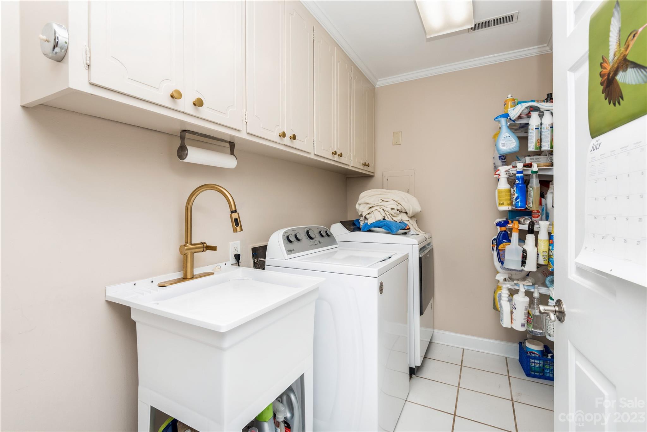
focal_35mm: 16
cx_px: 324
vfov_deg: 73.8
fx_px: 288
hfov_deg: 96.7
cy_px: 216
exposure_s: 1/40
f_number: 8
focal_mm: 16
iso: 200
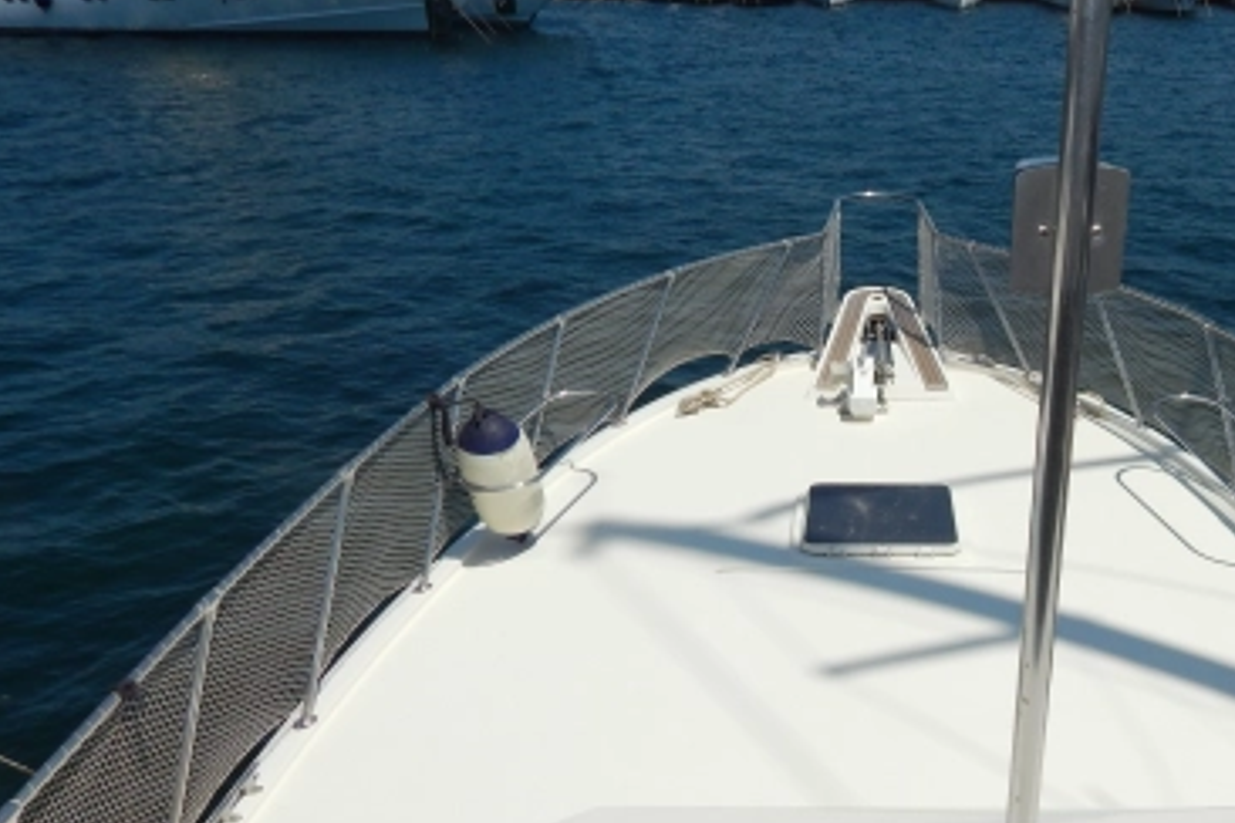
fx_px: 1235
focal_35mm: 36
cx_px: 881
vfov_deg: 36.8
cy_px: 487
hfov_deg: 51.5
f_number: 6
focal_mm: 4
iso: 125
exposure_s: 1/1500
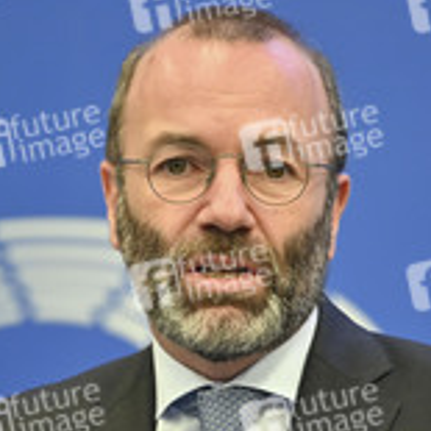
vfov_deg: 3.7
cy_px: 348
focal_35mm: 470
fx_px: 6621
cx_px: 238
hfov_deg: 3.7
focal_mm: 190
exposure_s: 1/160
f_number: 2.8
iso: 640
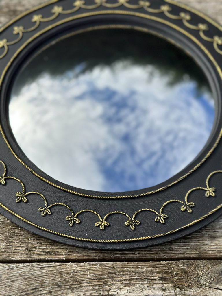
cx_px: 111
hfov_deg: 30.3
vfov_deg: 39.7
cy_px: 148
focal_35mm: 48
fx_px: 410
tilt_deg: -61.1
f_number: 1.78
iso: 100
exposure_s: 1/8929
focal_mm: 6.86
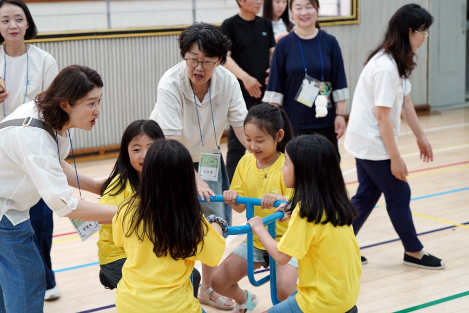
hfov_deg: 28.8
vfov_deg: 19.5
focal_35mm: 70
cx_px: 234
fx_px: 912
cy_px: 156
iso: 1600
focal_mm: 70
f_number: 3.5
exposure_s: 1/160
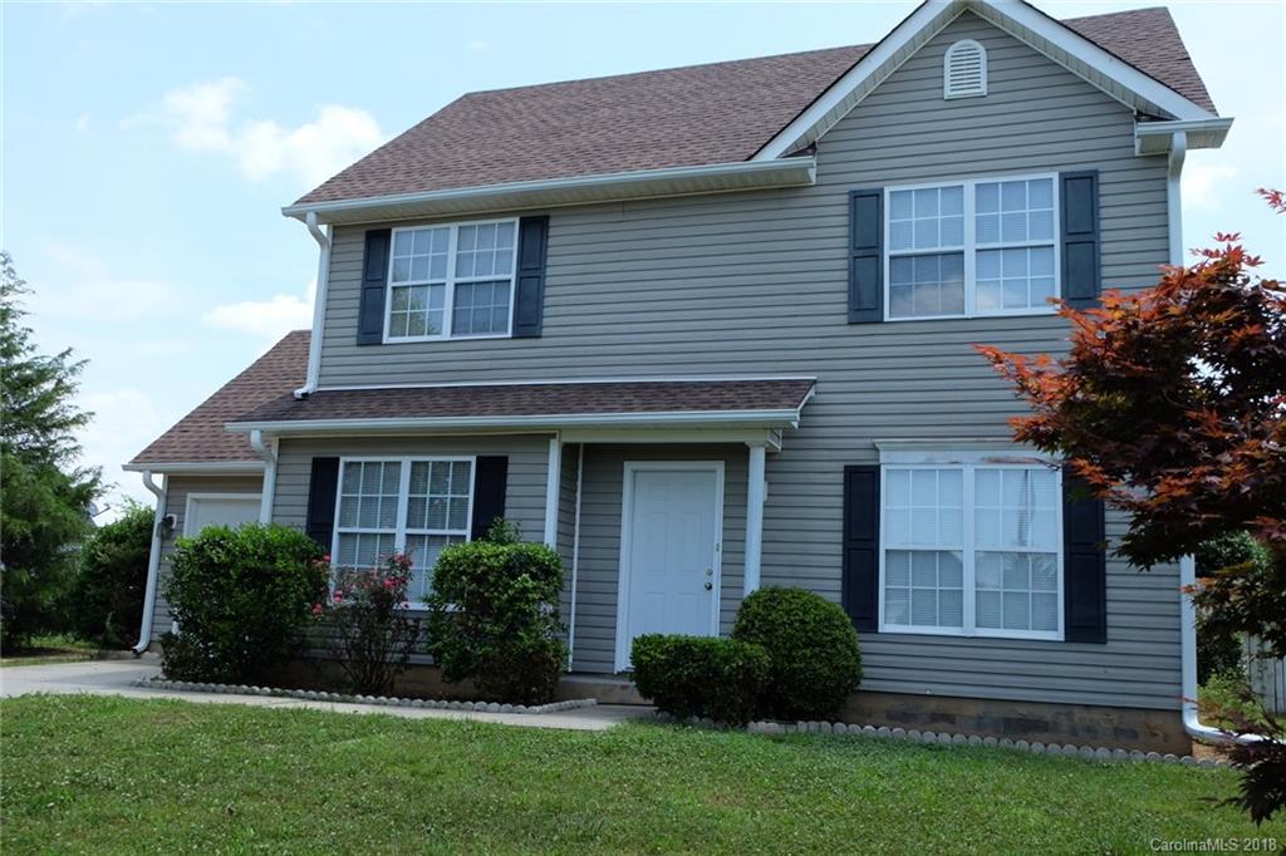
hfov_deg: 58.7
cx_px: 643
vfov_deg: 41.1
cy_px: 428
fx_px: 1143
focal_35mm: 32
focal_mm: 21.1
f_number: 6.4
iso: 400
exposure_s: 1/400
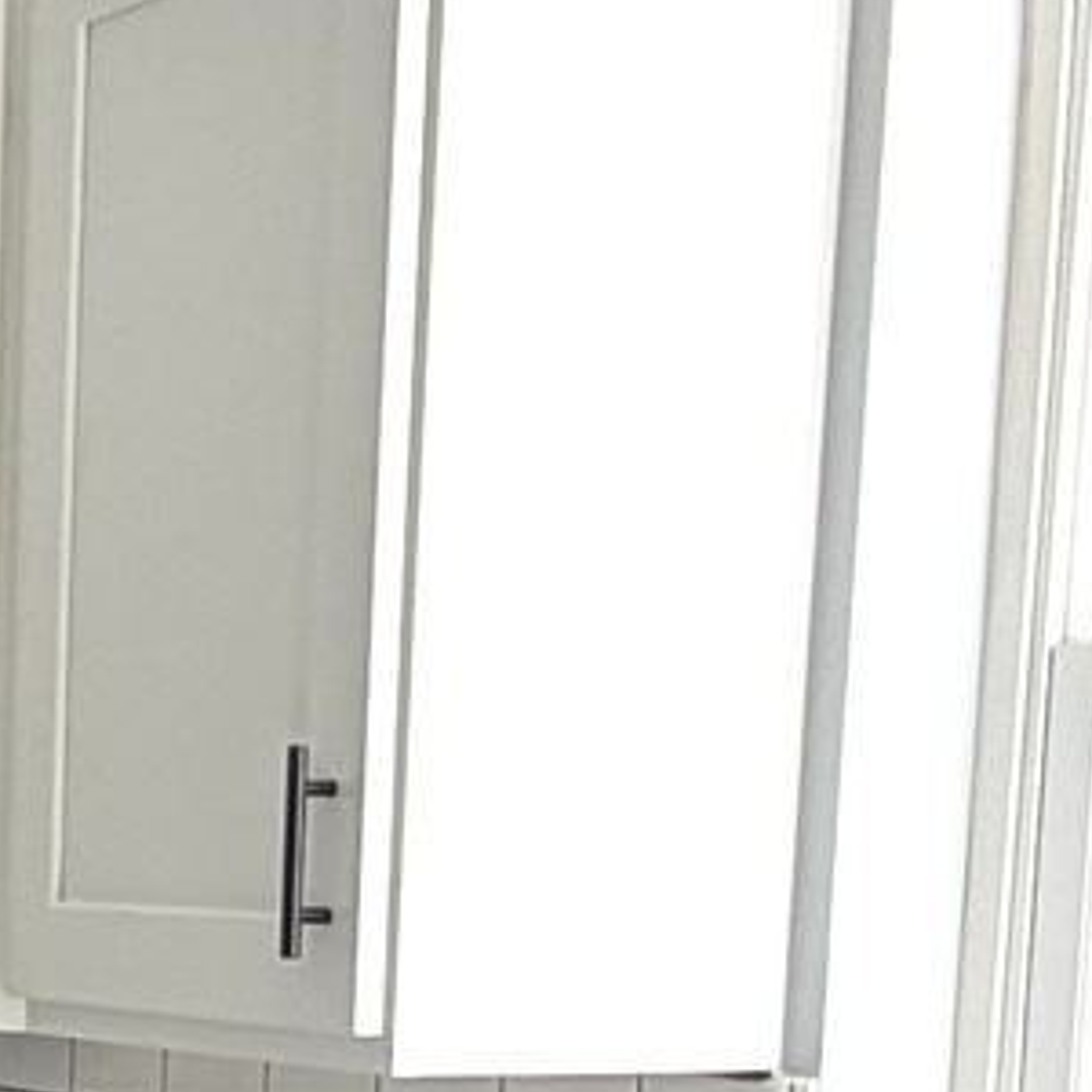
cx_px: -237
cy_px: 1398
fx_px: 3391
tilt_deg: -6.9
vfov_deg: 17.3
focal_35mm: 95
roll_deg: -1.7
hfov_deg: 17.4
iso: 64
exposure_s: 1/121
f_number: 2.2
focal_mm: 2.22
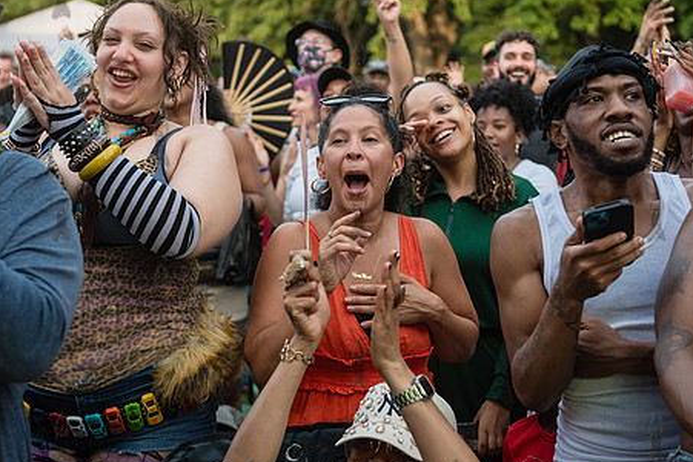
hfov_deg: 28.1
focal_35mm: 72
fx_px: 1386
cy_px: 214
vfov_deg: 18.9
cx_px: 358
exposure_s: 1/1600
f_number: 3.2
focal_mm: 56
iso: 1000
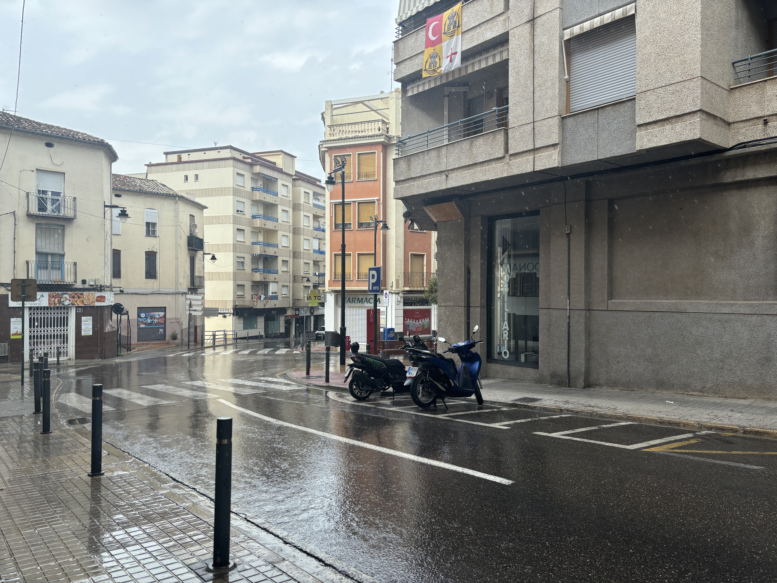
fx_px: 584
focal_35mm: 26
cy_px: 292
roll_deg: +0.0
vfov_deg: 53.1
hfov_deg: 67.3
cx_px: 388
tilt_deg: -0.4
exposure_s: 1/1190
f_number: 1.6
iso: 50
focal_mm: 5.96
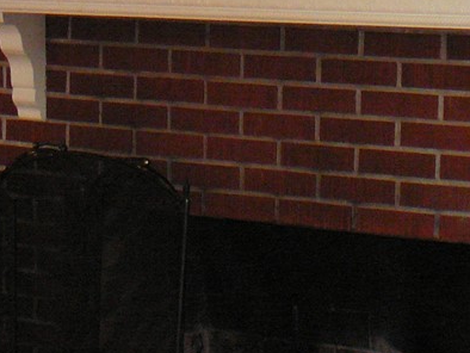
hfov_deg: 16.1
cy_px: 311
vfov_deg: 12.1
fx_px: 1657
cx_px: 319
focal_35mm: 122
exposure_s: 1/30
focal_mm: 7
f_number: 3.3
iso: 400
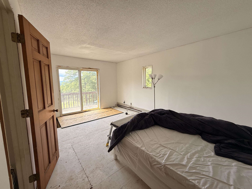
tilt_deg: -6.0
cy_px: 94
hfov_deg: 102.1
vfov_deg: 85.7
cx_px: 126
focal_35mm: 14
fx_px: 102
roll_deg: +0.4
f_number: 2.2
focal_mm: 2.22
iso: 50
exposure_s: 1/204
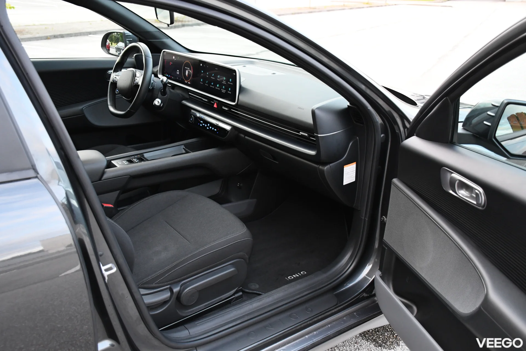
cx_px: 263
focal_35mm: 33
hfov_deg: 57.2
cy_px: 176
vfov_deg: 40.0
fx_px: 482
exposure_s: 1/200
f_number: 3.5
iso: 2500
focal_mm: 22
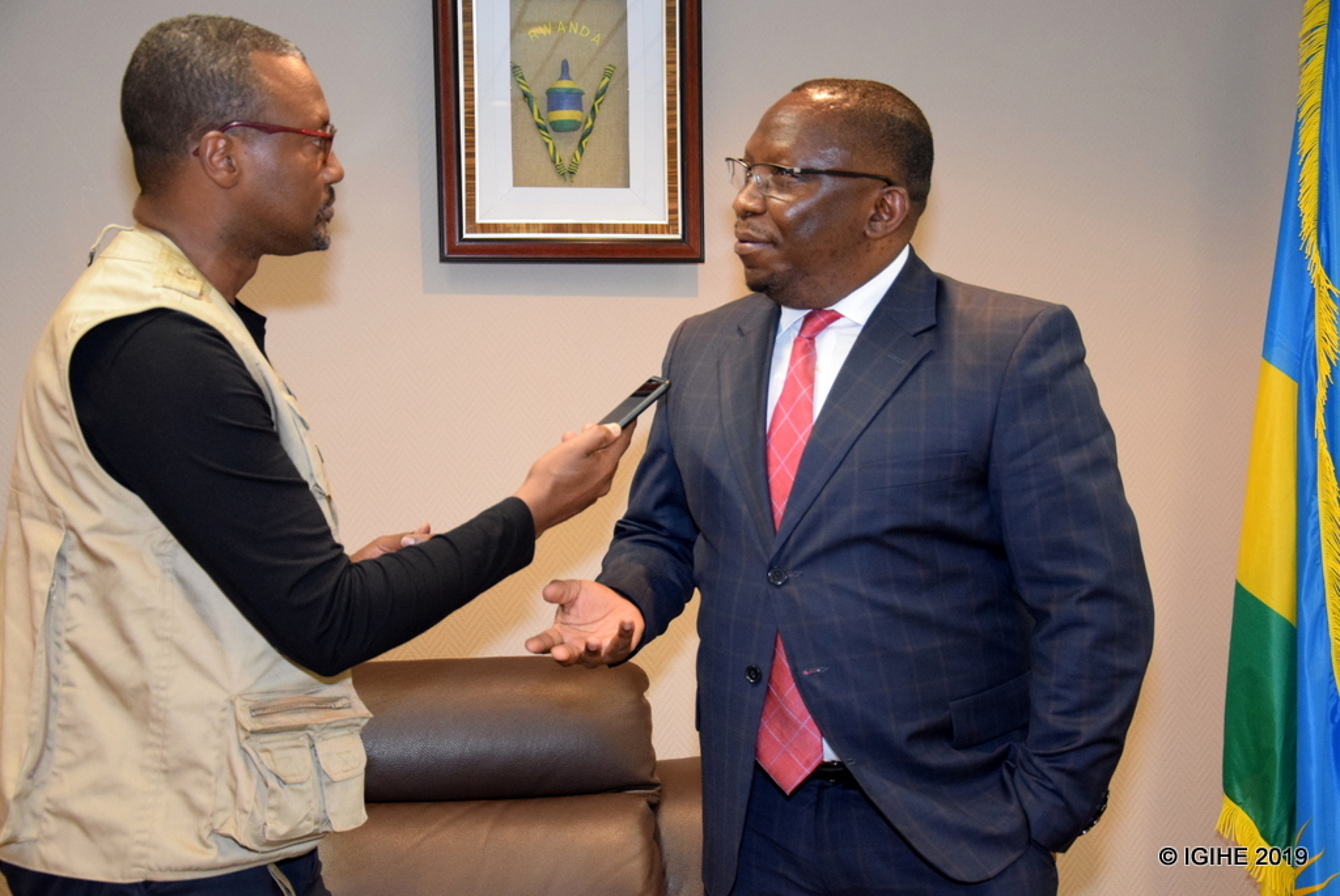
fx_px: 2124
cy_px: 448
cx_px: 670
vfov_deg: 23.8
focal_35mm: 57
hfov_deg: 35.0
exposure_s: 1/60
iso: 2500
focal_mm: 38
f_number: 4.5
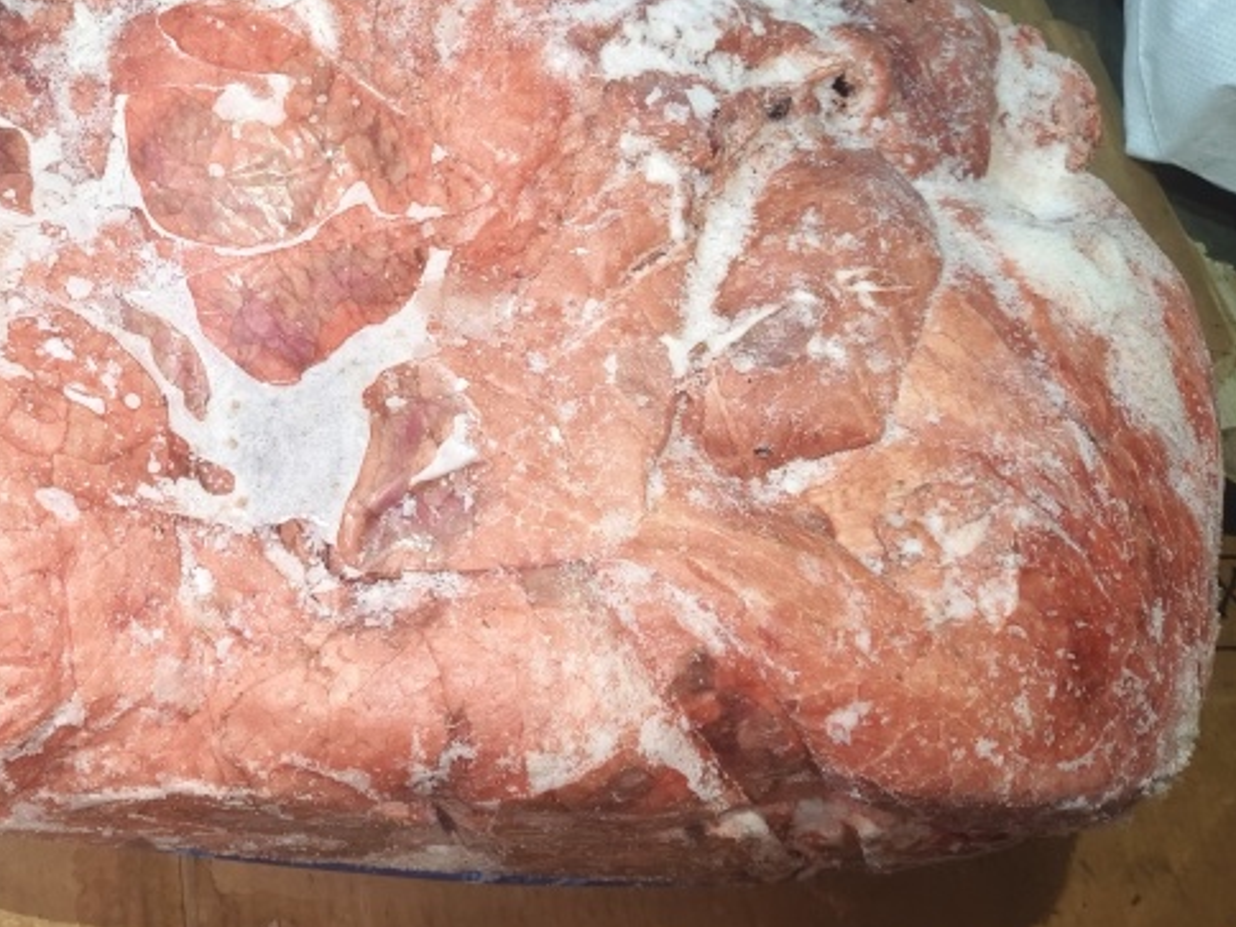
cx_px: 237
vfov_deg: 37.6
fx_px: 1357
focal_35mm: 38
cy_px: 373
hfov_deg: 46.3
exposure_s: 1/33.3
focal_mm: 5.6
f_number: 1.88
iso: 1782
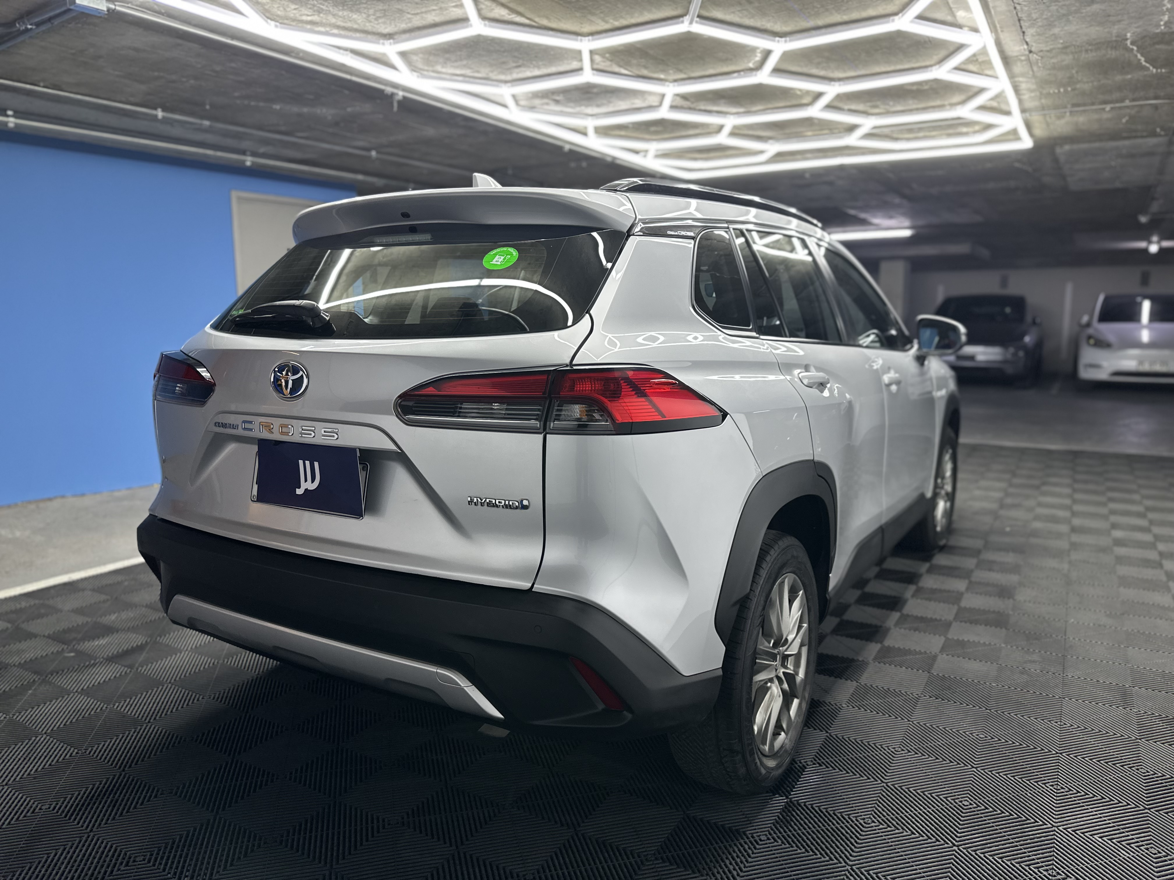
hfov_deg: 71.6
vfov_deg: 56.8
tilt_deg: -8.2
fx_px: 814
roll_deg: +0.5
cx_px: 587
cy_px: 440
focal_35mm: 24
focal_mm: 6.86
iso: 125
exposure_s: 1/100
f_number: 1.78
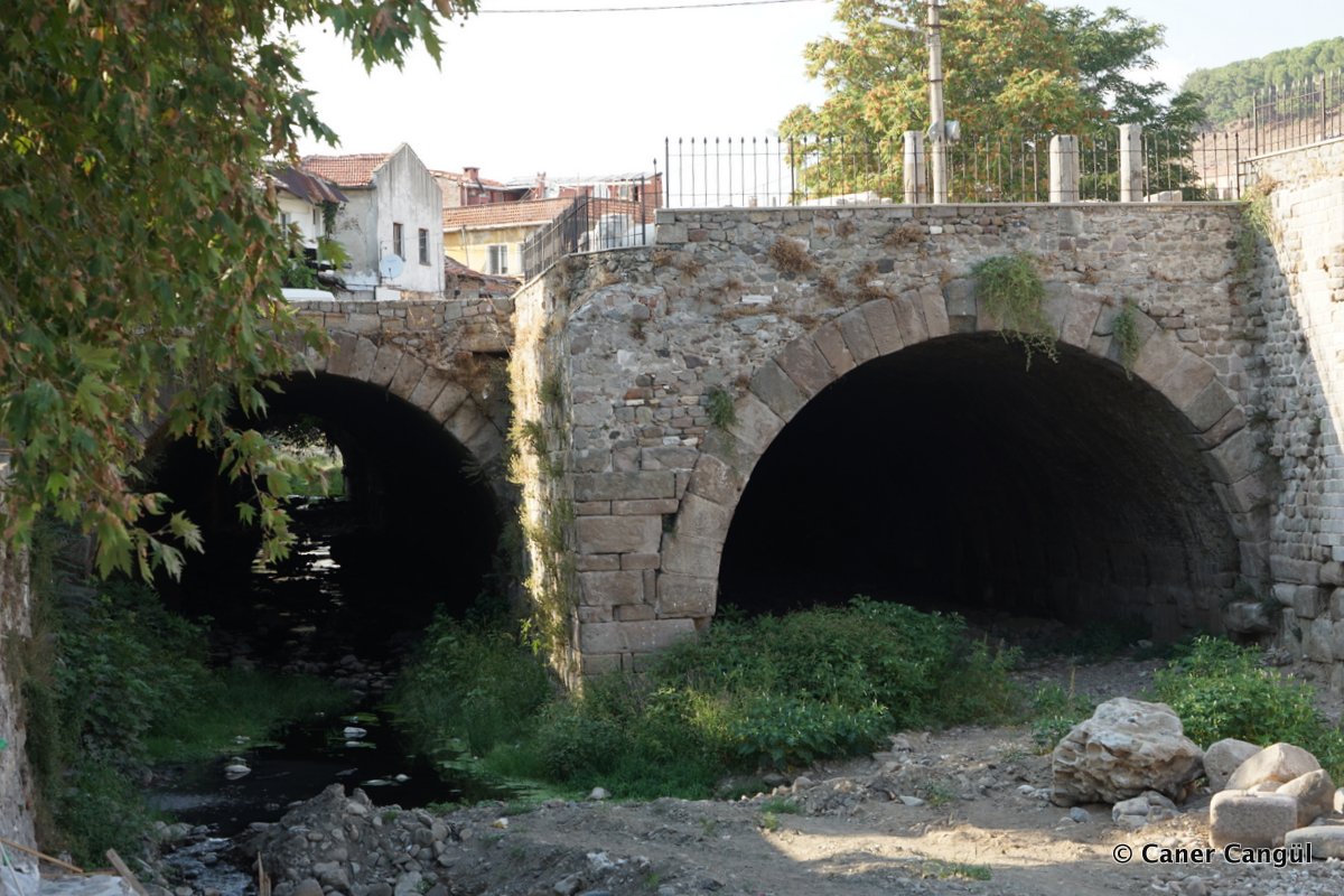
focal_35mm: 66
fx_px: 2464
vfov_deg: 20.6
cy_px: 448
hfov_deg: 30.5
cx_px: 672
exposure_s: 1/80
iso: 125
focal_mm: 66
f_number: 7.1
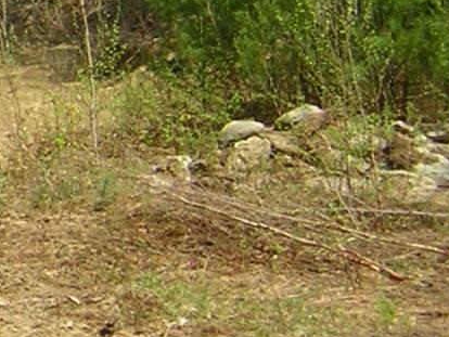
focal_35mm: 139
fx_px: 1804
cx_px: -372
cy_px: 55
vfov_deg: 10.6
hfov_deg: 12.8
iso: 50
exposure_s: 1/160
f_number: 5.2
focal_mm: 4.7
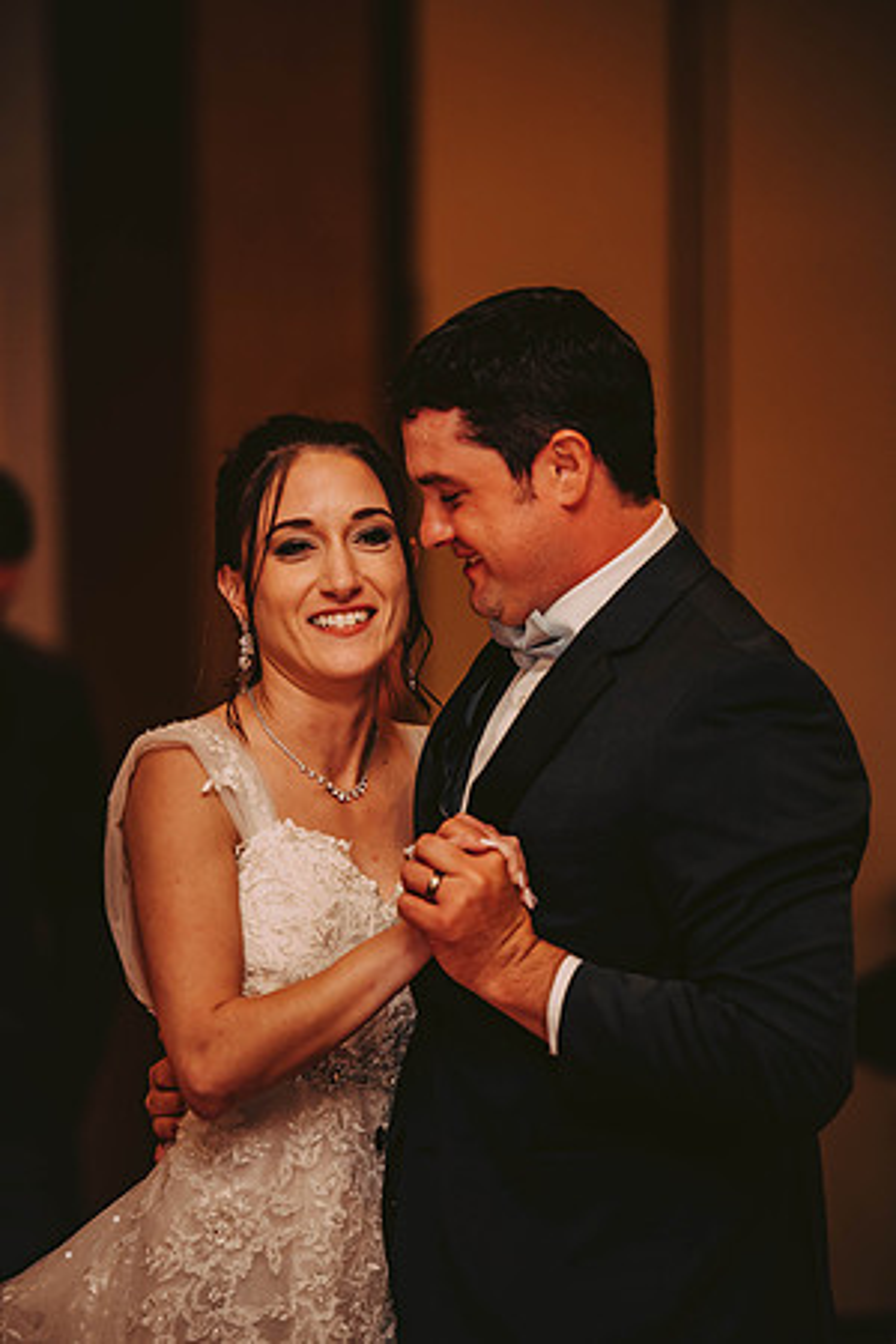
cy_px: 672
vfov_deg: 10.3
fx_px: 7466
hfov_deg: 6.9
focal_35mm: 200
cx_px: 448
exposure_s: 1/60
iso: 800
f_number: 2.8
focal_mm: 200
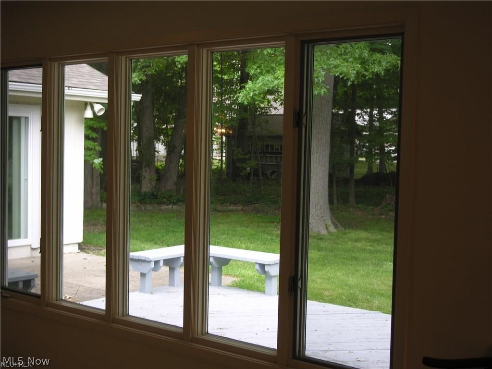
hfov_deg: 39.7
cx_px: 246
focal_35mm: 48
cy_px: 184
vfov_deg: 30.3
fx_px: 682
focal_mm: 12.3
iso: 50
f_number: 3.5
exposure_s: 1/31.2
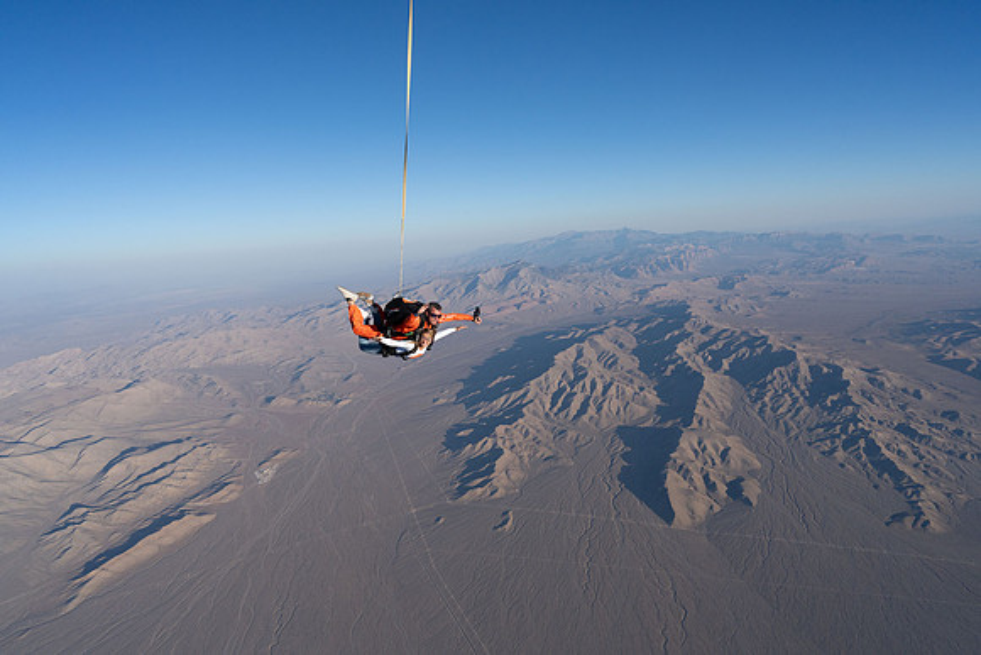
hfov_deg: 73.7
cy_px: 328
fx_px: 654
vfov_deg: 53.2
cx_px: 490
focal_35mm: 24
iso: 800
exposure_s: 1/2000
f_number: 9
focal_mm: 24
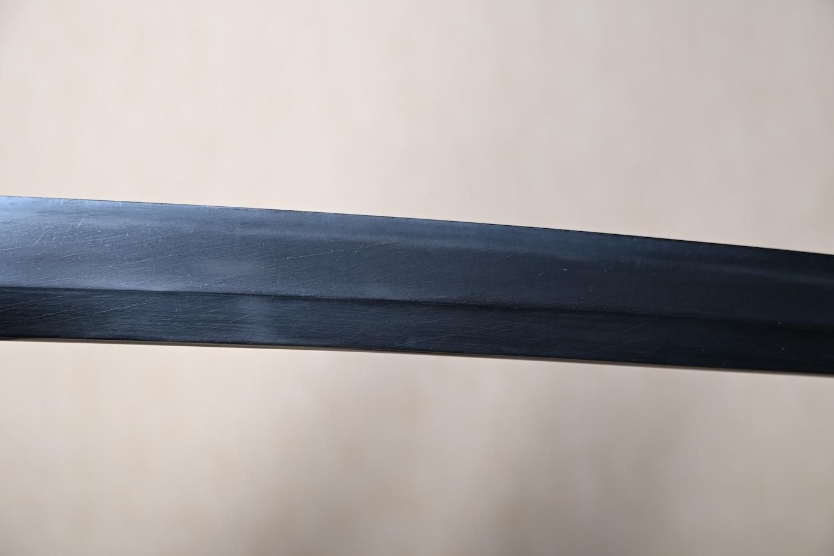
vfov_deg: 18.5
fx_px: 1702
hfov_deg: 27.5
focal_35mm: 74
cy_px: 278
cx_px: 417
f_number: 4.8
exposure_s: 1
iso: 100
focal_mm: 49
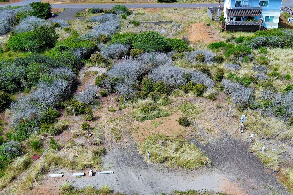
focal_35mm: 38
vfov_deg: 34.9
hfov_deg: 50.4
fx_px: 309
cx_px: 173
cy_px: 116
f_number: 2.8
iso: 100
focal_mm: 10.57
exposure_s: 1/917
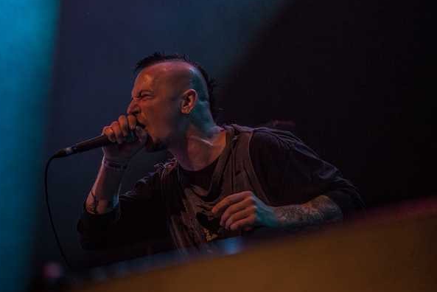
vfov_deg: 16.1
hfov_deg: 23.9
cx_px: 183
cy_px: 160
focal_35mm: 85
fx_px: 1032
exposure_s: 1/80
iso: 1600
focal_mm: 70
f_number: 2.8
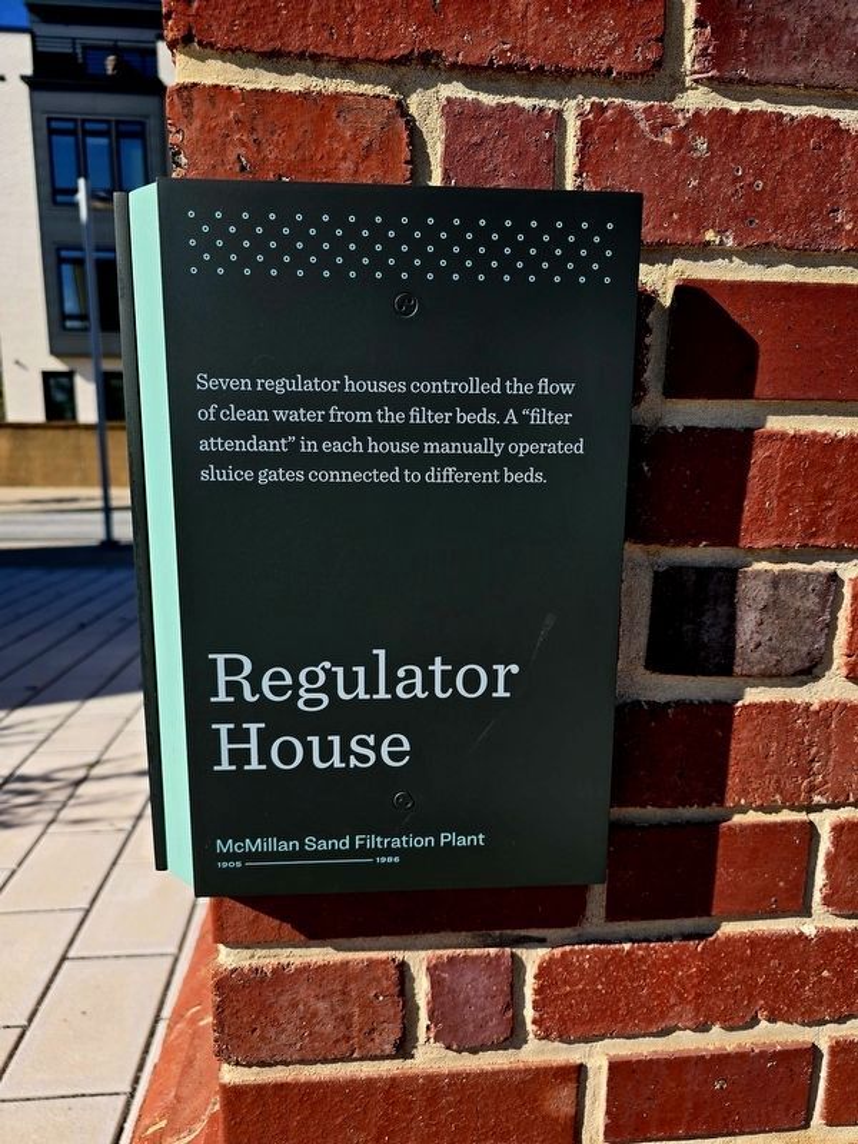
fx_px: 760
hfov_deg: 58.9
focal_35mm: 23
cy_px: 572
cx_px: 429
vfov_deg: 73.9
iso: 12
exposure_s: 1/714
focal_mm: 6.3
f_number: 1.7
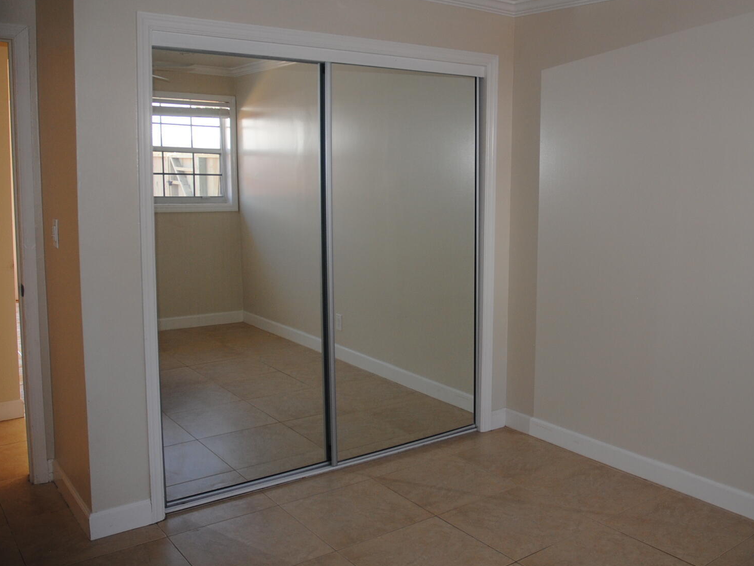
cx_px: 463
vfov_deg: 41.7
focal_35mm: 34
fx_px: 741
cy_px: 242
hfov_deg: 53.5
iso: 200
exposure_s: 1/60
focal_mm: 18
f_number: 3.5
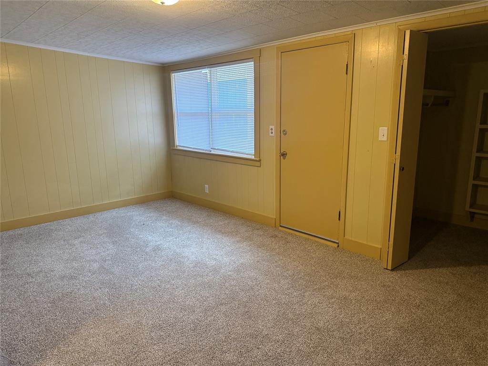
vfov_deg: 56.8
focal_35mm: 24
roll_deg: +0.3
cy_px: 183
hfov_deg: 71.6
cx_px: 244
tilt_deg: -12.3
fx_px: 338
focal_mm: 6.76
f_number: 1.78
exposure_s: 1/60
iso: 320
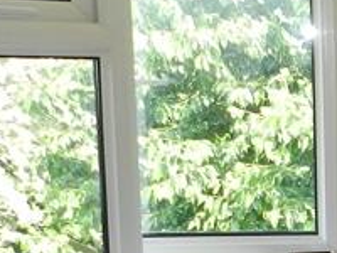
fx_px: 1149
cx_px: 581
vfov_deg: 12.3
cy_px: 299
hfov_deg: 14.8
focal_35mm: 118
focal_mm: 4
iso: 160
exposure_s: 1/100
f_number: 3.4
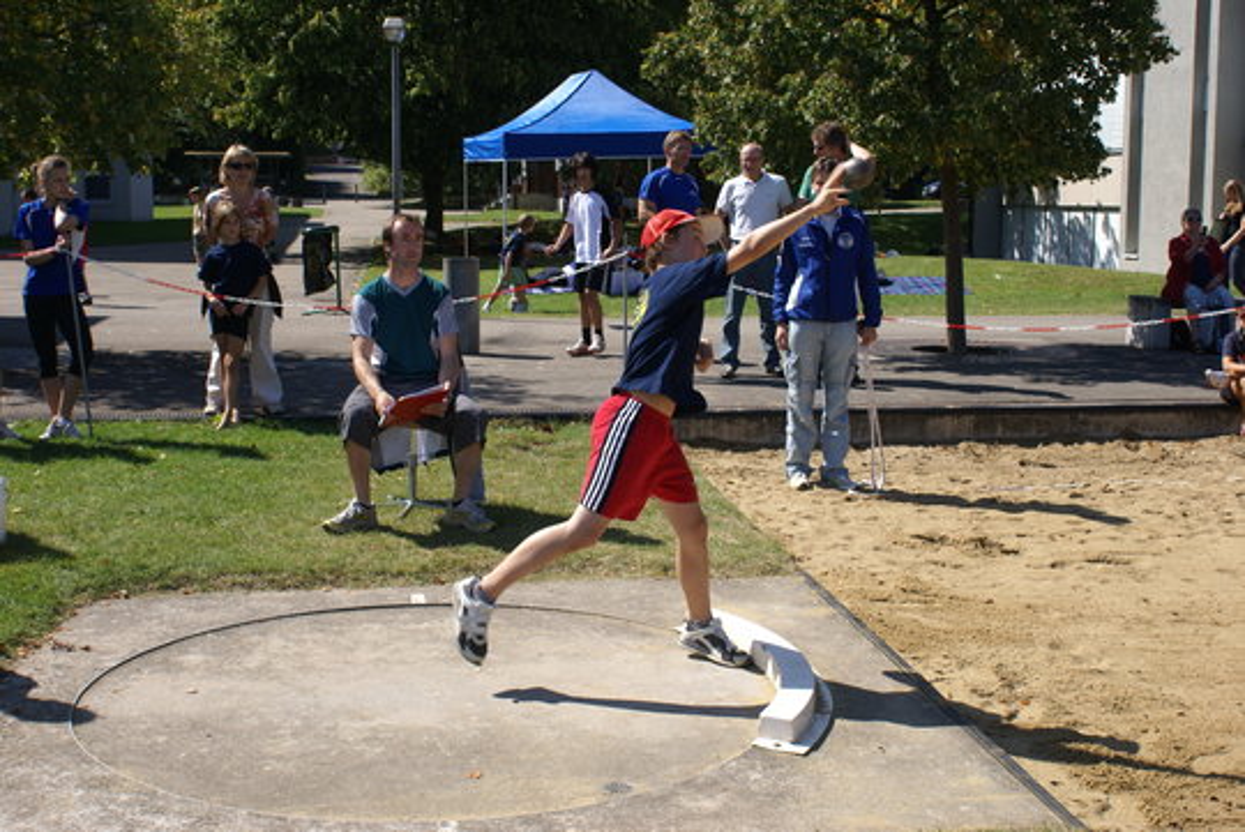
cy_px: 416
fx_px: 1557
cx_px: 622
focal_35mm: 45
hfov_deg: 43.6
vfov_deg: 29.9
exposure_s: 1/200
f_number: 7.1
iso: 100
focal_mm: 30
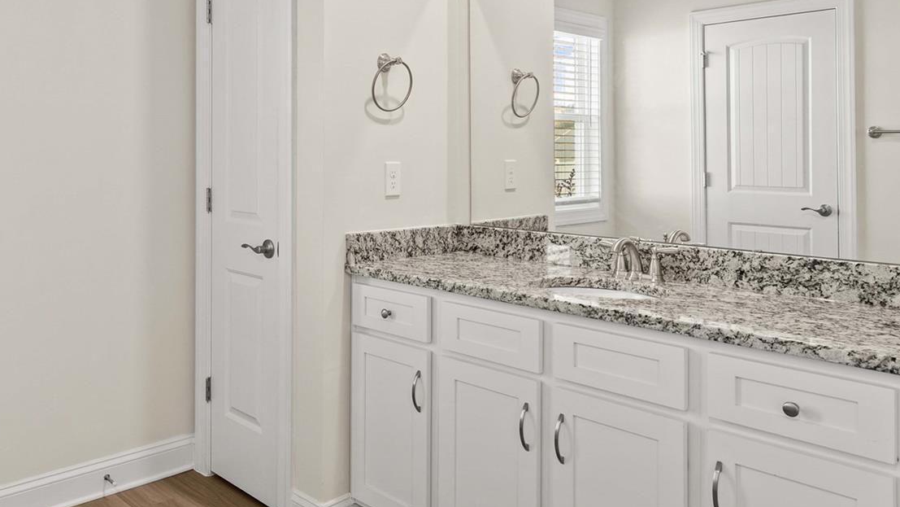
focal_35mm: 31
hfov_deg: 61.8
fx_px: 740
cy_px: 135
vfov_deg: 37.0
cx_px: 338
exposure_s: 1
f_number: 8
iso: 100
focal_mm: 16
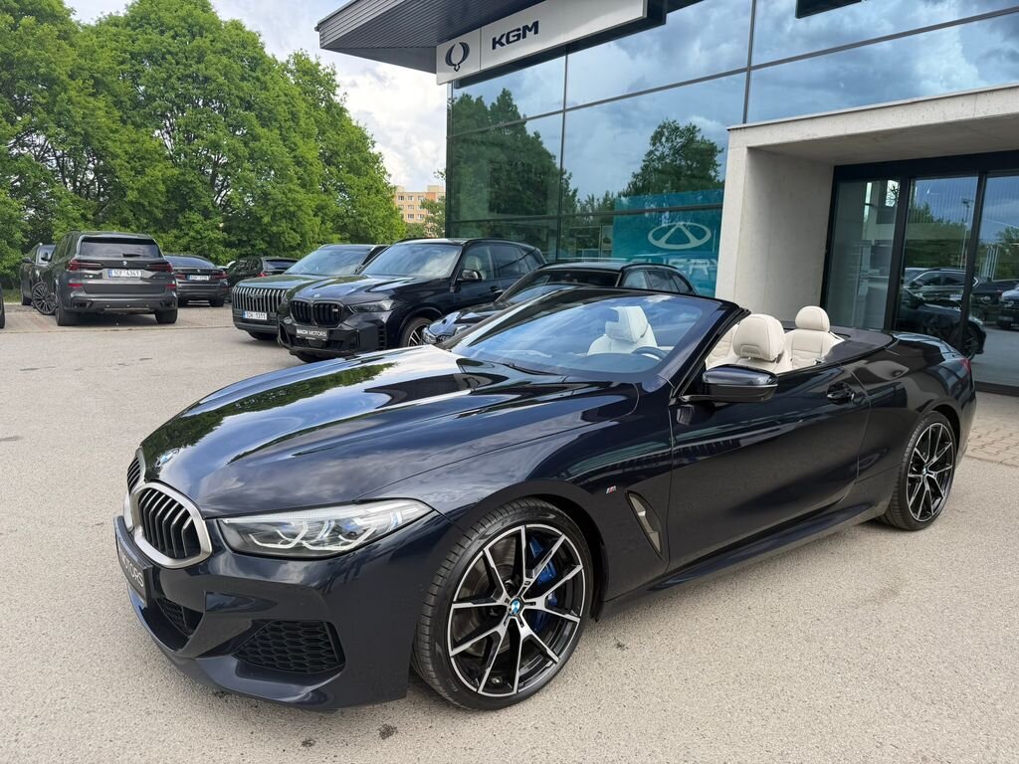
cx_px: 510
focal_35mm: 24
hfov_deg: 71.6
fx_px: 706
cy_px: 382
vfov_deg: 56.8
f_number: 1.78
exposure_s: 1/1139
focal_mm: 6.76
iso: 100
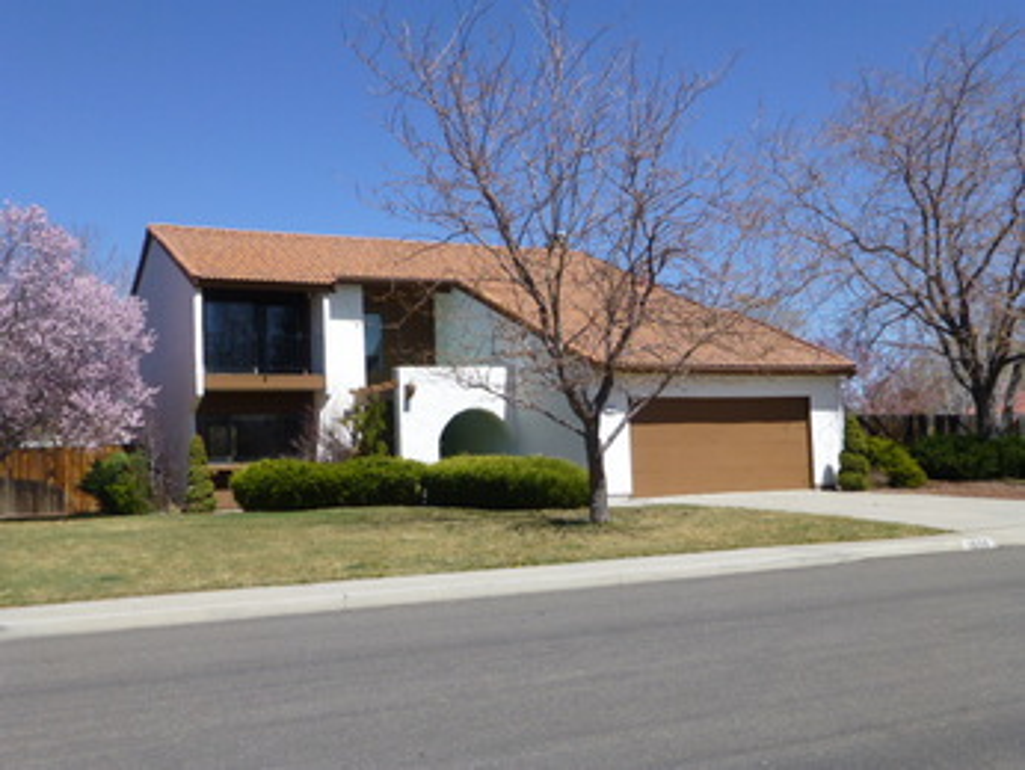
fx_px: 1156
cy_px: 385
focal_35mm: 39
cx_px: 512
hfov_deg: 47.8
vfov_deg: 36.9
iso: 100
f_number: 3.9
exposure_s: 1/1000
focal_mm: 6.9
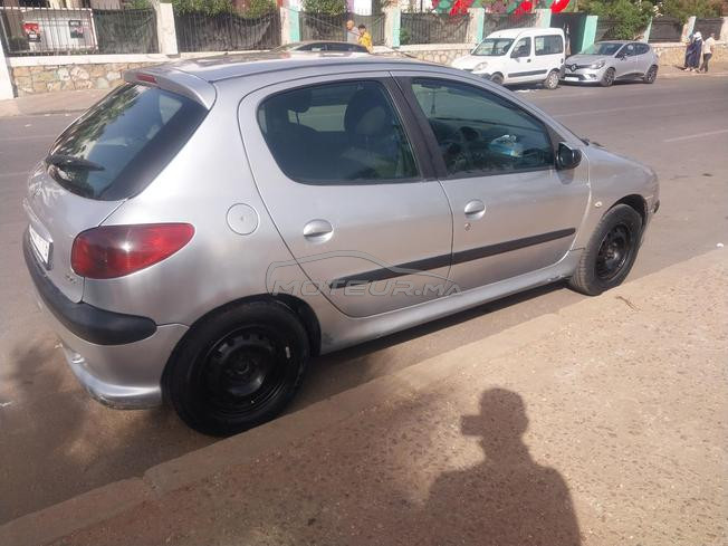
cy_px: 273
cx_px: 364
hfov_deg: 67.3
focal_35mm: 26
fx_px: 547
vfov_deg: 53.1
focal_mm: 4
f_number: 1.8
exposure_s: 1/478
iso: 20
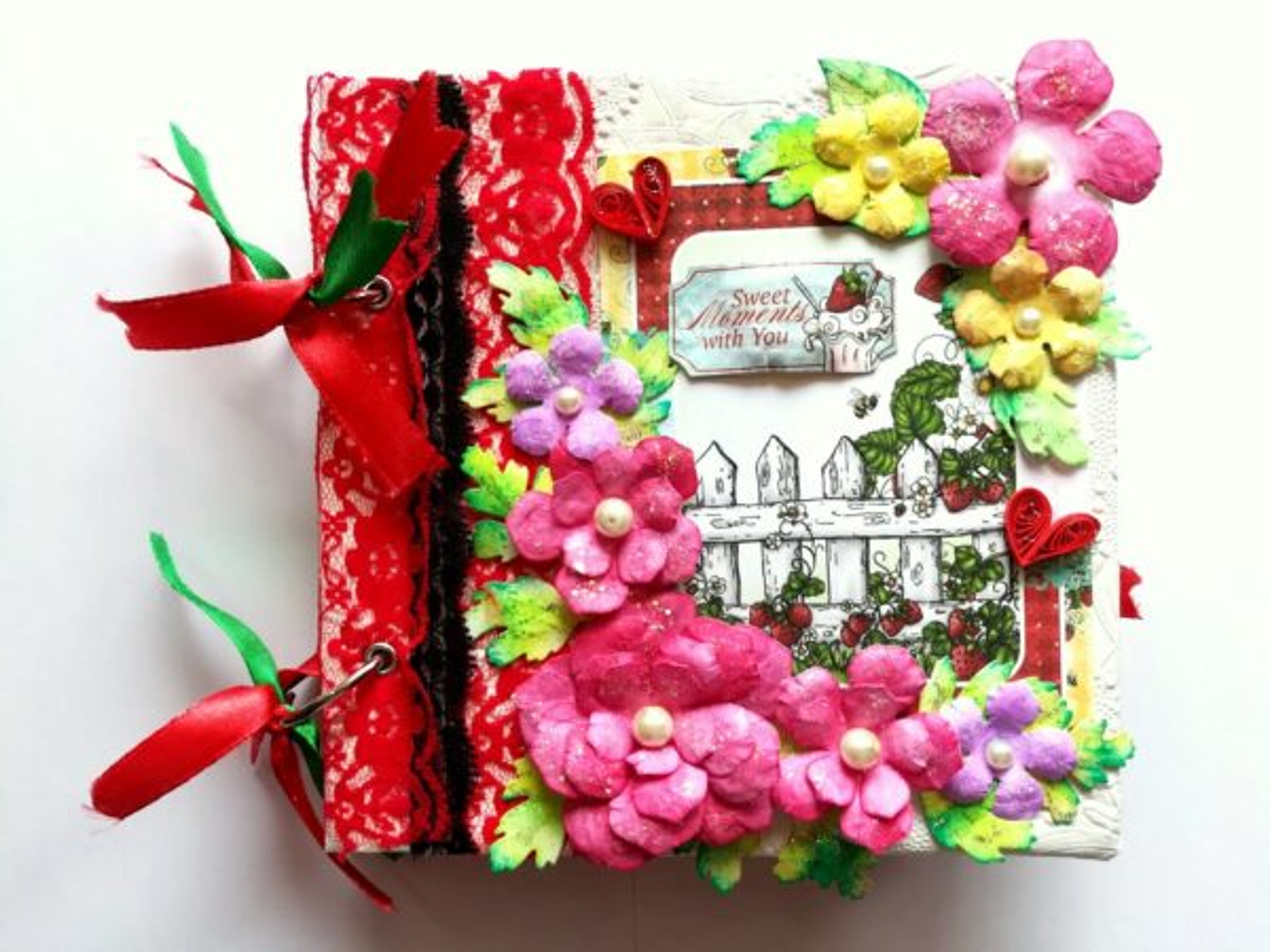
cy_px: 476
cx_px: 635
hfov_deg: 67.3
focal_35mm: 26
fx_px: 954
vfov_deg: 53.1
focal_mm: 3.83
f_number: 2.2
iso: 64
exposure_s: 1/60
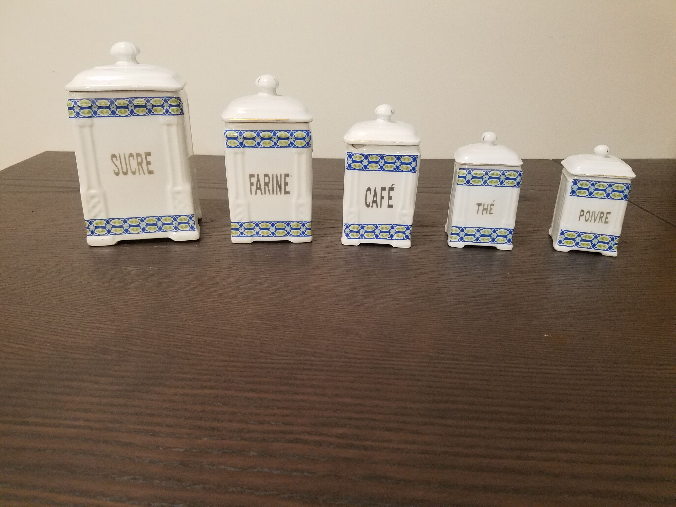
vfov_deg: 53.1
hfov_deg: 67.3
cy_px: 254
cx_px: 338
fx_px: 508
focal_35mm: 26
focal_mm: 4.2
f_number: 1.7
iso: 250
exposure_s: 1/17
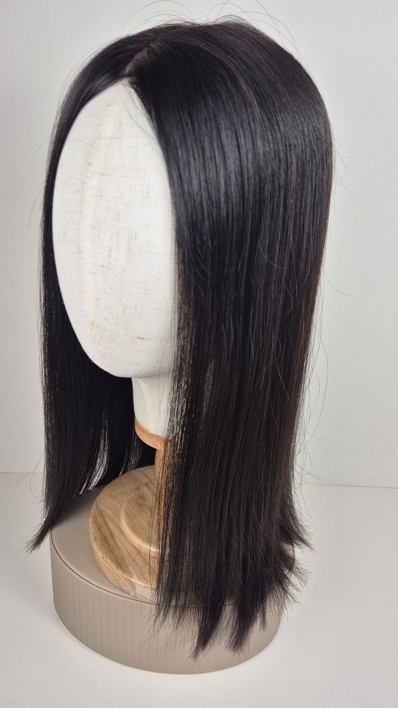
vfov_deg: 71.9
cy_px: 363
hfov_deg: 44.3
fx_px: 488
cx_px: 170
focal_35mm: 26
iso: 25
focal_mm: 5.4
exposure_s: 1/105
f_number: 1.8
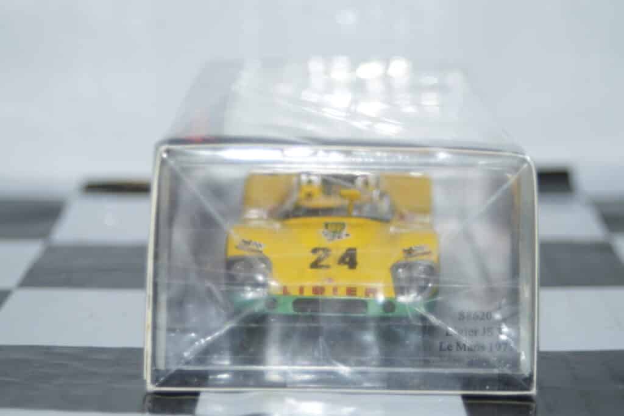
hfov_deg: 19.5
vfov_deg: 13.0
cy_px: 208
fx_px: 1820
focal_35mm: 105
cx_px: 312
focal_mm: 70
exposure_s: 1/160
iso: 400
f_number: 5.6
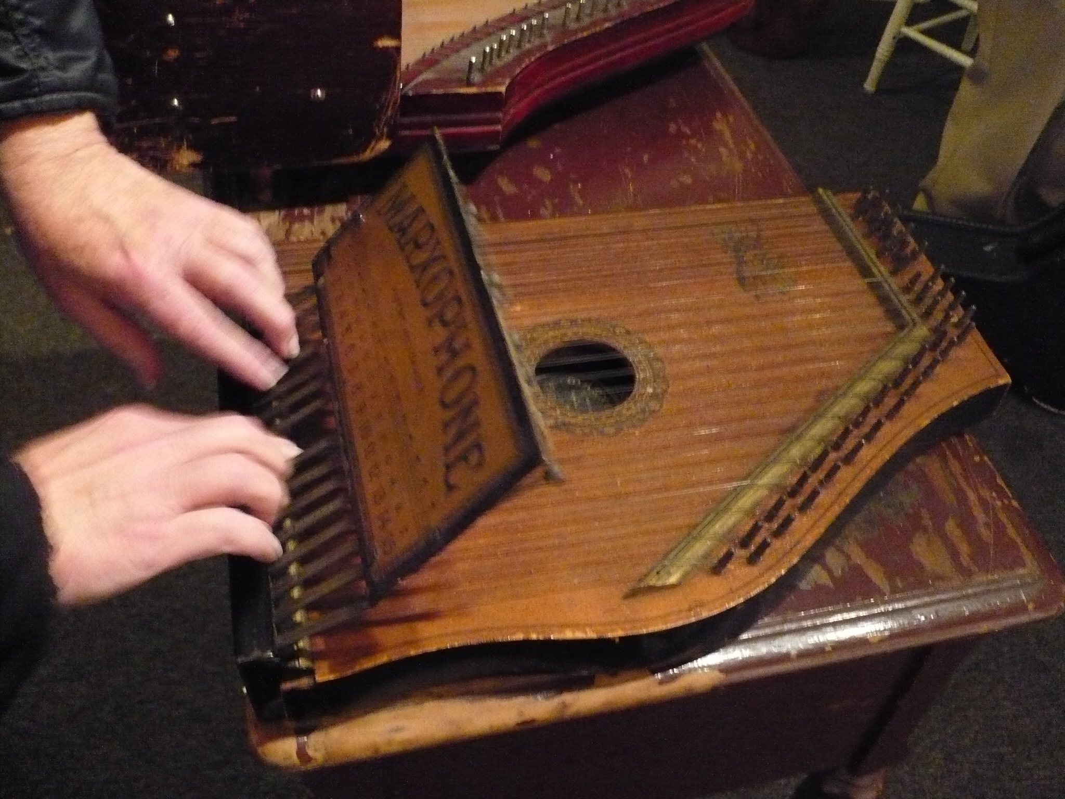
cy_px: 400
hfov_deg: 52.6
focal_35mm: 35
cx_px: 532
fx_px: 1077
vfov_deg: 40.7
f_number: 2.8
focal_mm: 5.8
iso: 800
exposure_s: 1/10
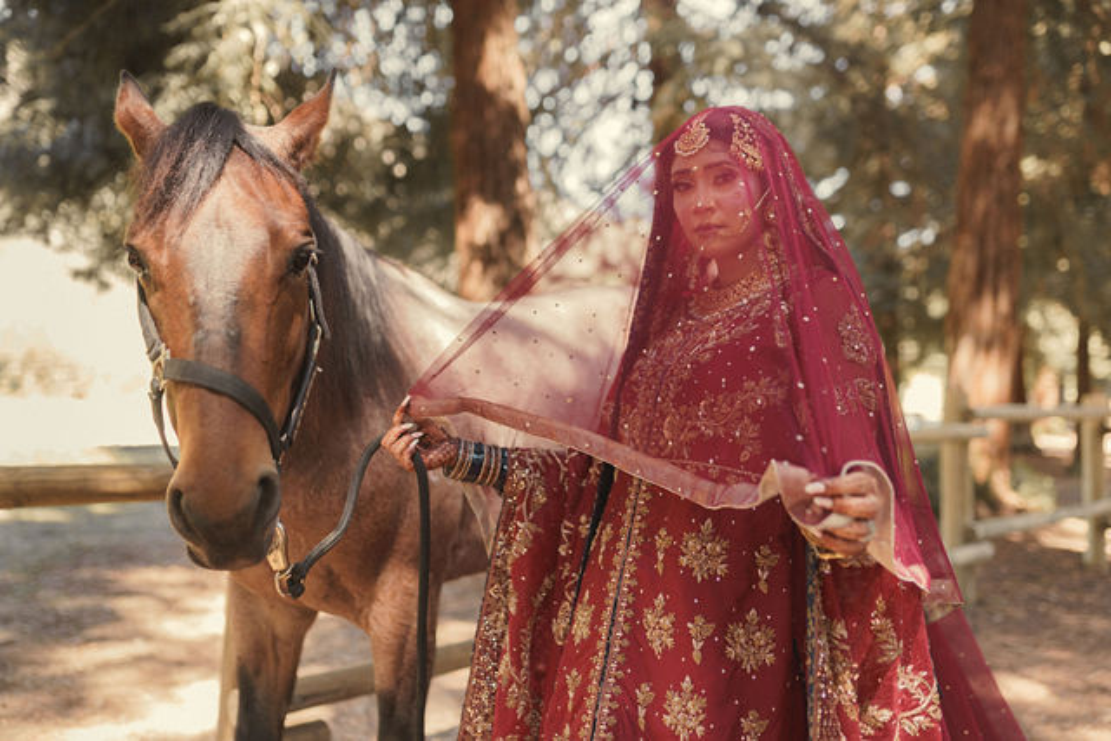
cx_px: 556
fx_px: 1080
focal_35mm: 35
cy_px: 370
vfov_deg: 37.9
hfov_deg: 54.4
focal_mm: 35
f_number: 1.8
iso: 160
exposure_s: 1/160
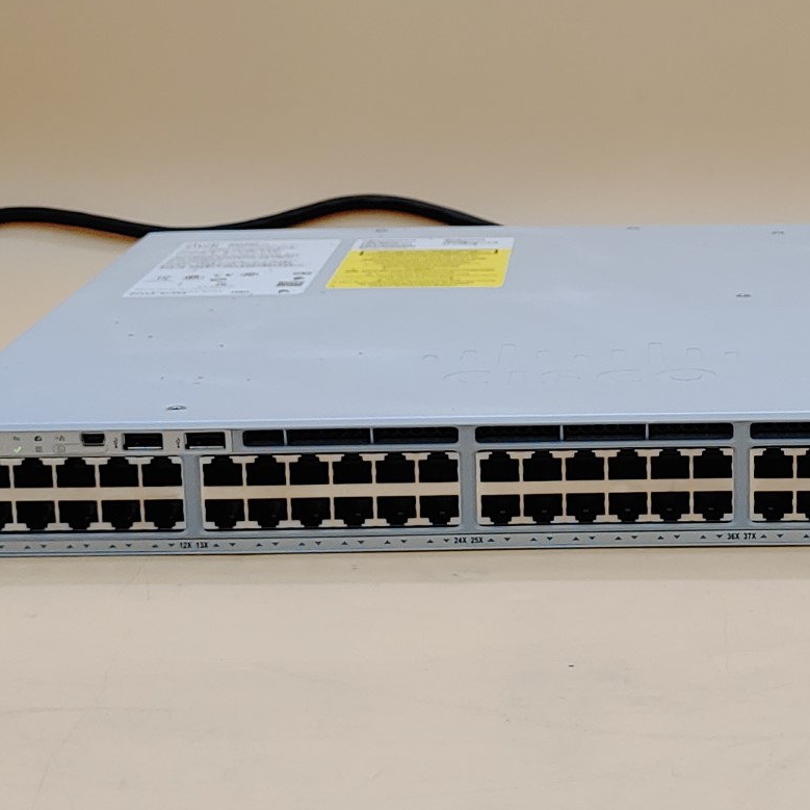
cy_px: 303
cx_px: 593
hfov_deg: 25.5
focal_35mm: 67
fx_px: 1774
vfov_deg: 25.6
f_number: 1.8
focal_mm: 4.36
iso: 50
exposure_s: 1/117
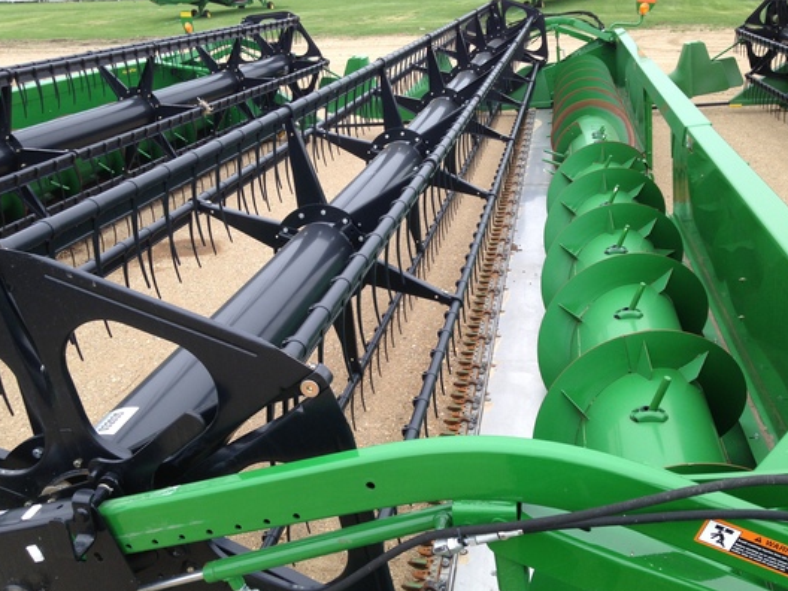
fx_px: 774
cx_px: 398
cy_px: 296
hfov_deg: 54.0
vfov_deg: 41.8
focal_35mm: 34
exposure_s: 1/133
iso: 50
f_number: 2.4
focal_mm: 4.13
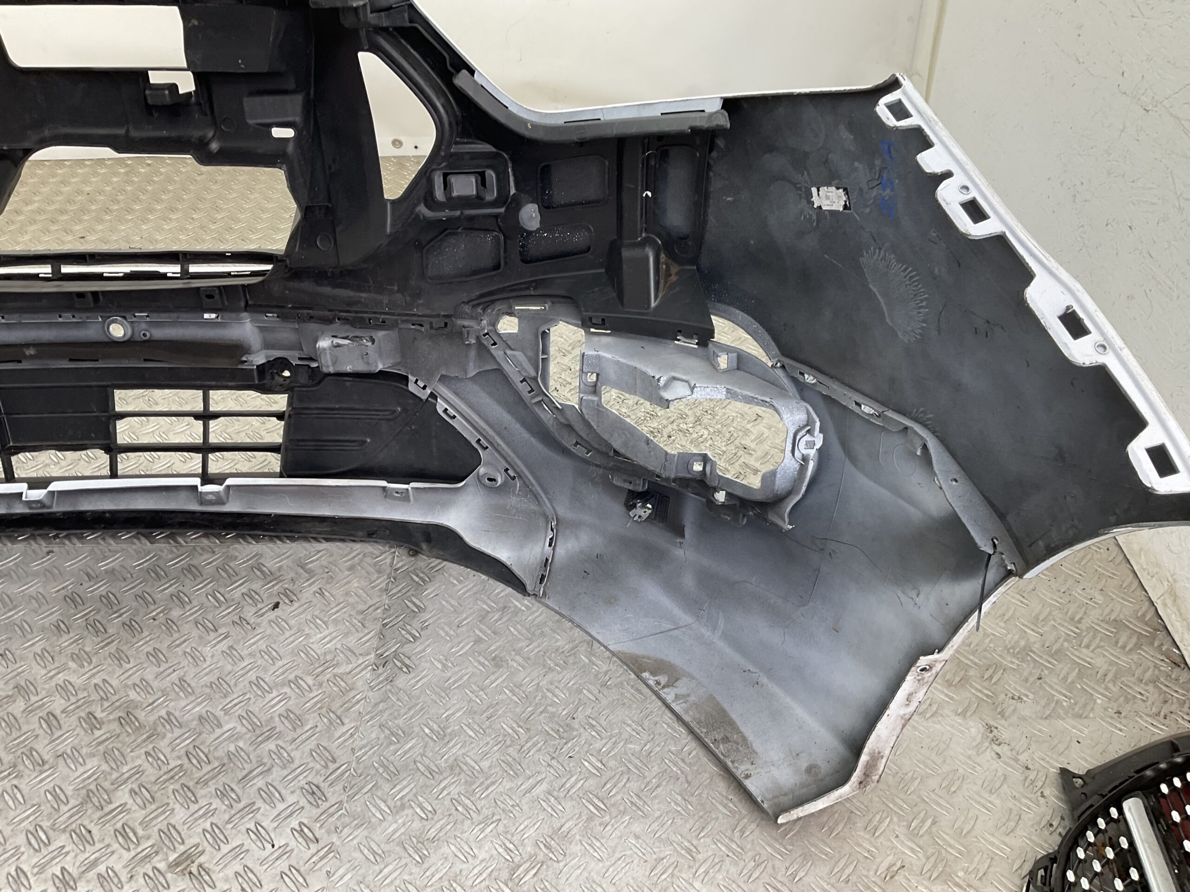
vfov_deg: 48.2
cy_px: 446
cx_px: 595
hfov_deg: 61.7
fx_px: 997
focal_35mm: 29
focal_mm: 3
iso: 32
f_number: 1.8
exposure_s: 1/100
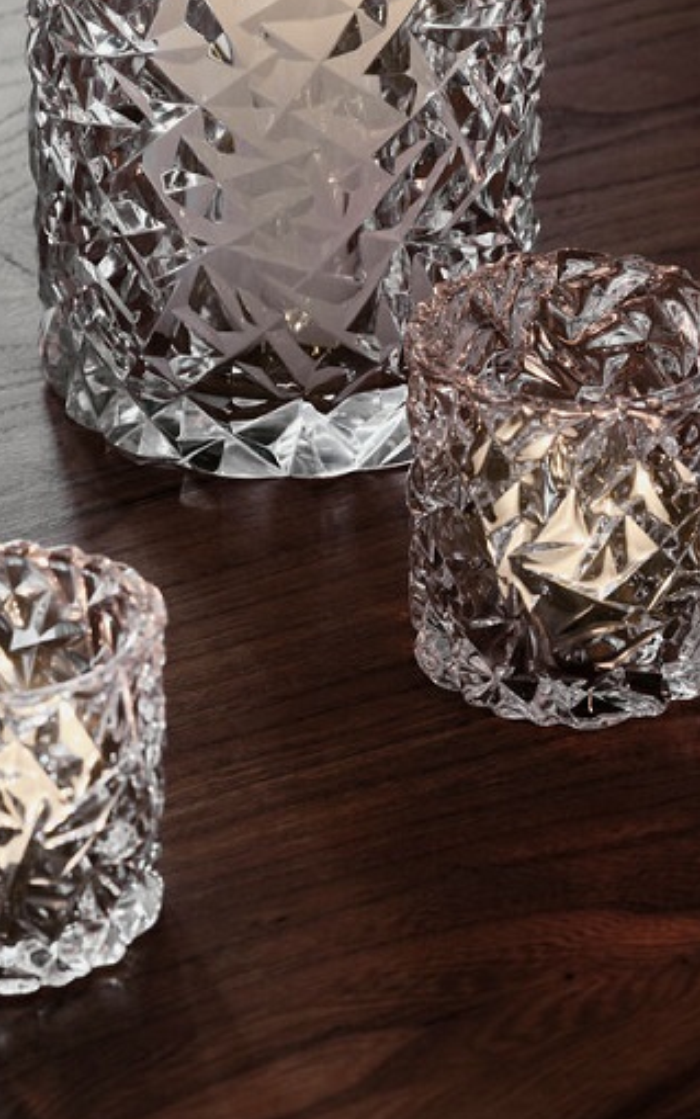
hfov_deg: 8.3
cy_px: 252
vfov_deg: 13.2
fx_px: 4820
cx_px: 592
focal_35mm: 158
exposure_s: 1/1.3
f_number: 11
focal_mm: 120
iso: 640
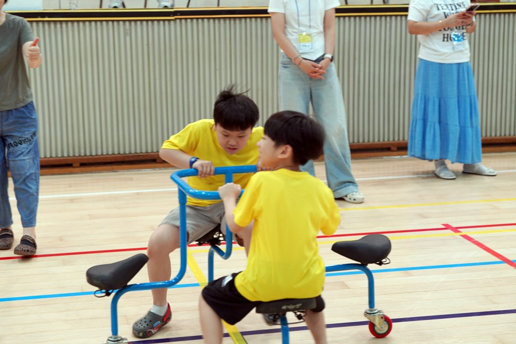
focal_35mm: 70
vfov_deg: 19.5
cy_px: 172
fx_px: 1003
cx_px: 258
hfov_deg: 28.8
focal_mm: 70
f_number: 4
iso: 1000
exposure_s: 1/160
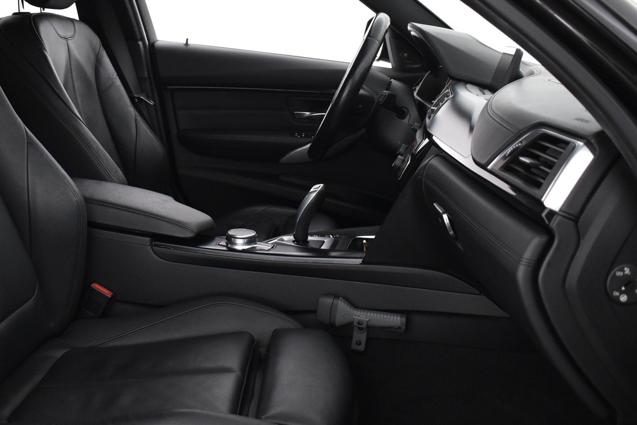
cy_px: 199
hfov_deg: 44.1
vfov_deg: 30.5
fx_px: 779
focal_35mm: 44
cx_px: 234
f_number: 3.5
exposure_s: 1/30
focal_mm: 18
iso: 2000
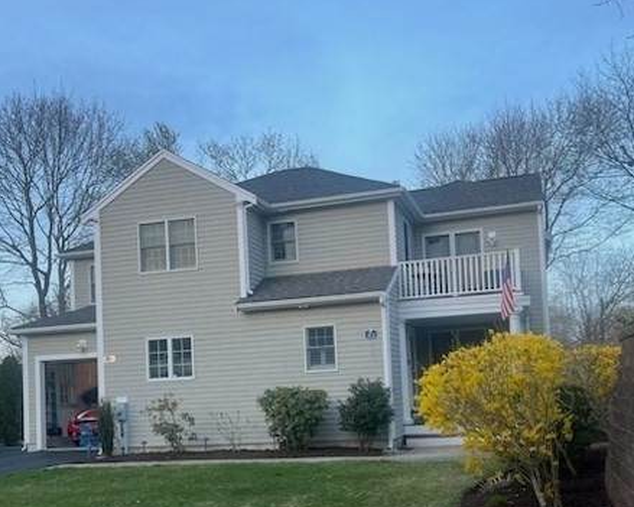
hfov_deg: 49.0
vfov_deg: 39.6
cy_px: 341
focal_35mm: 37
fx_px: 694
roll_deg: +3.1
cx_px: 345
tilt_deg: +3.4
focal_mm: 5.7
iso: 100
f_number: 1.5
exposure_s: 1/121
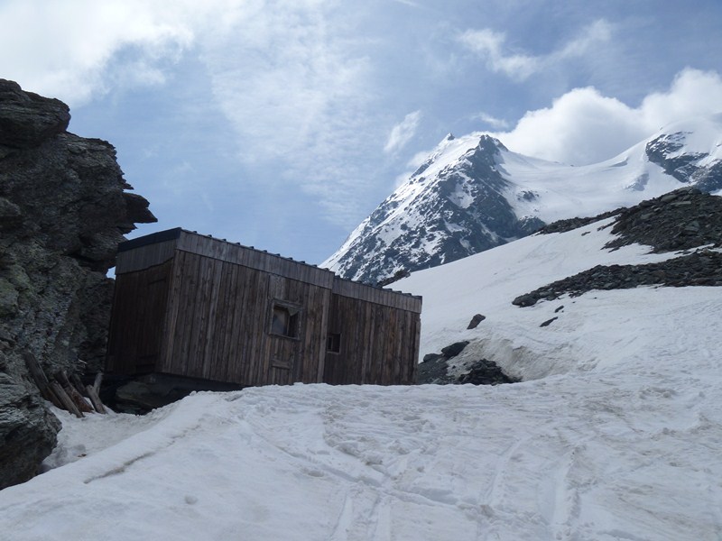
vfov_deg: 40.7
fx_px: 730
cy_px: 270
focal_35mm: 35
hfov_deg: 52.6
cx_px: 361
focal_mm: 6.3
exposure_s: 1/800
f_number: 5.6
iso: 80
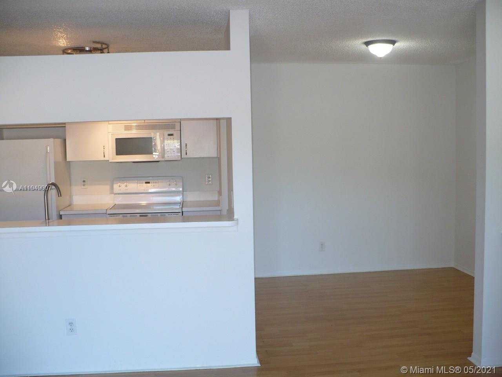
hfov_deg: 50.1
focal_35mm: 37
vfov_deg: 38.7
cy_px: 188
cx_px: 251
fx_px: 537
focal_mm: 6.1
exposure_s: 1/30
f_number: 2.8
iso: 100
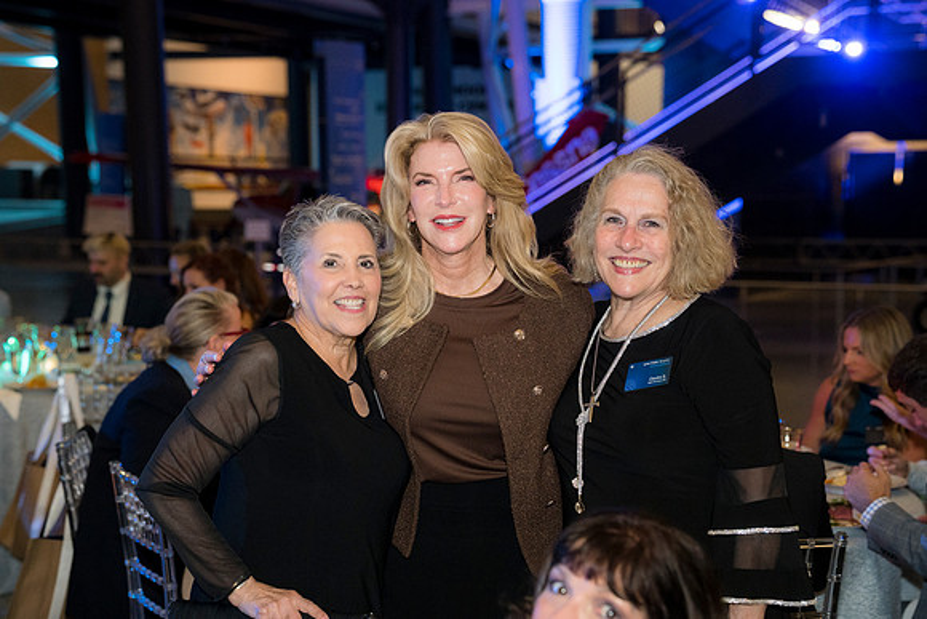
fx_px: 1674
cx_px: 464
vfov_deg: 20.9
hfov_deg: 31.0
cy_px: 310
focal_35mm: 65
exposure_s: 1/125
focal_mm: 65
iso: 3200
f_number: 4
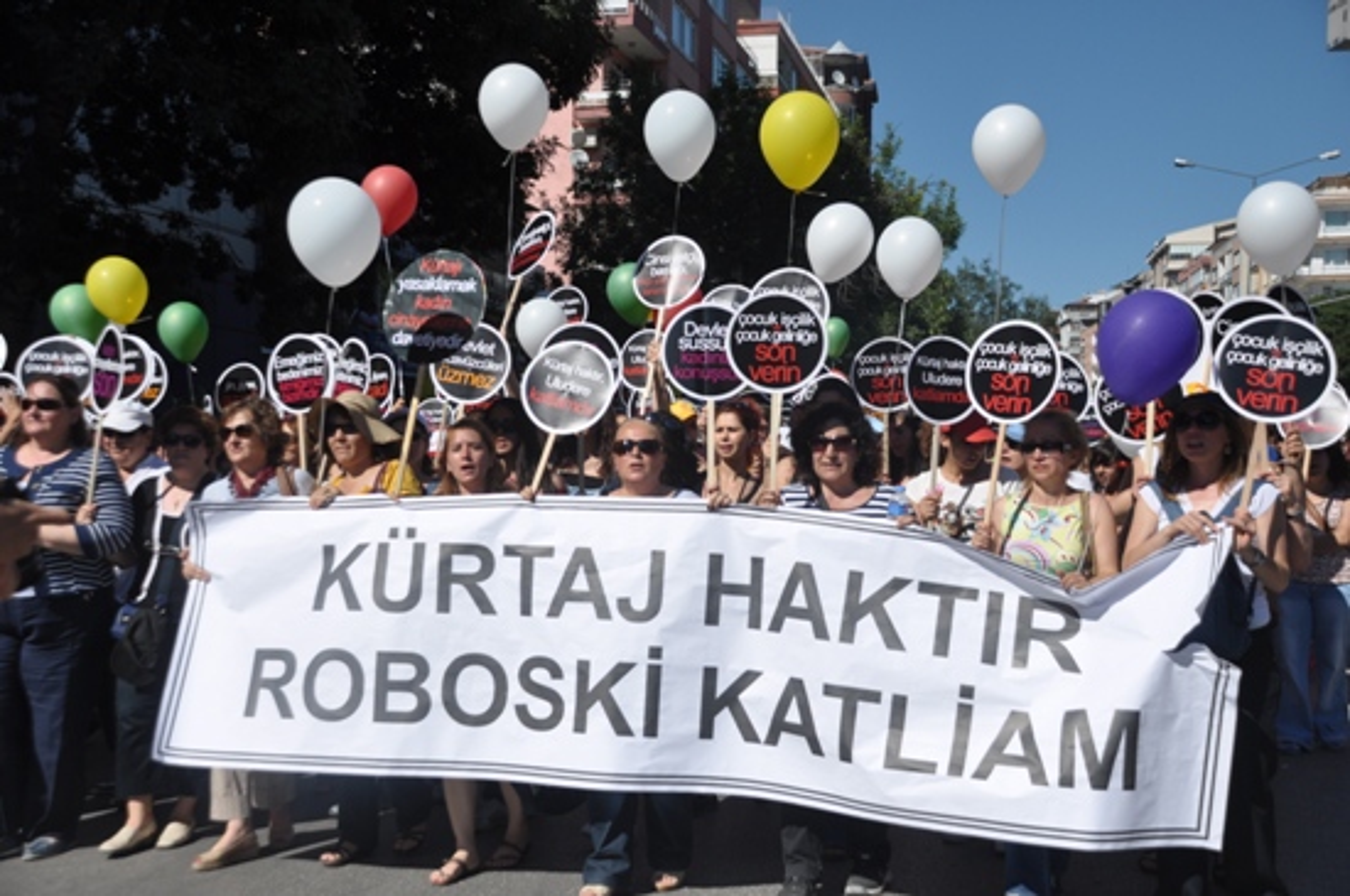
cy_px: 448
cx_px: 675
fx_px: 1573
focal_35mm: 42
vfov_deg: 31.8
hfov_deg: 46.5
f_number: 5.6
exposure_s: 1/2000
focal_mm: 28
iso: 200
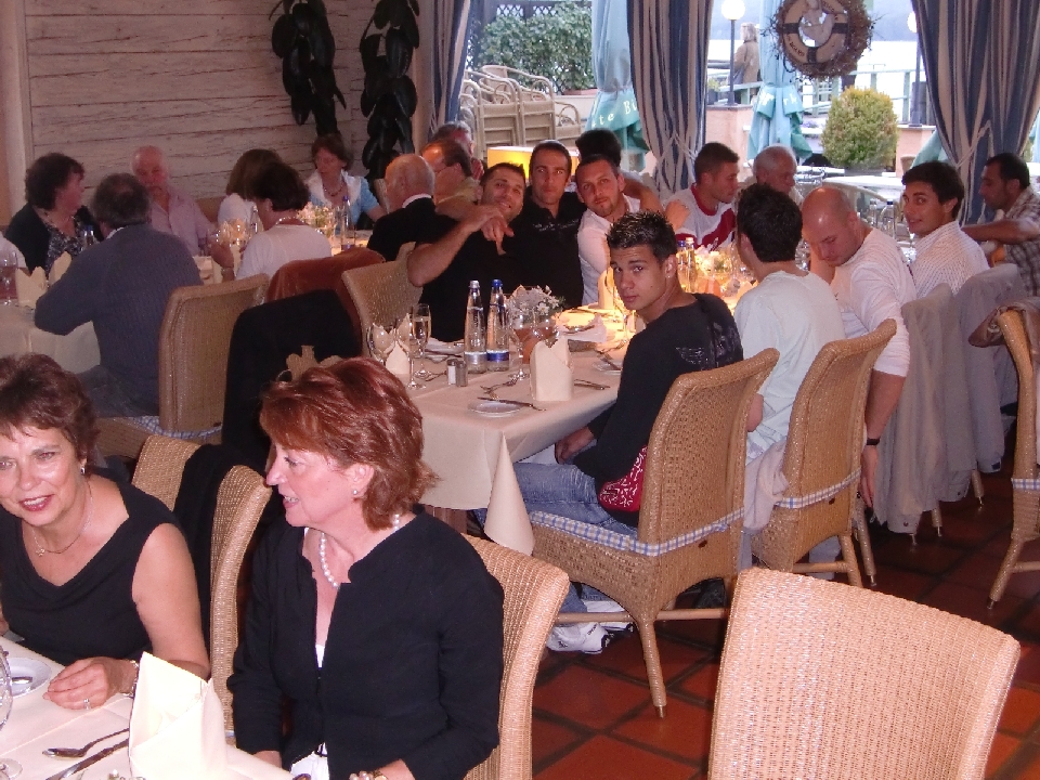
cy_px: 390
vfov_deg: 31.5
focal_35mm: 46
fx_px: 1382
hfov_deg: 41.2
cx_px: 520
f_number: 3.3
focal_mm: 8.2
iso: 400
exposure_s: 1/30
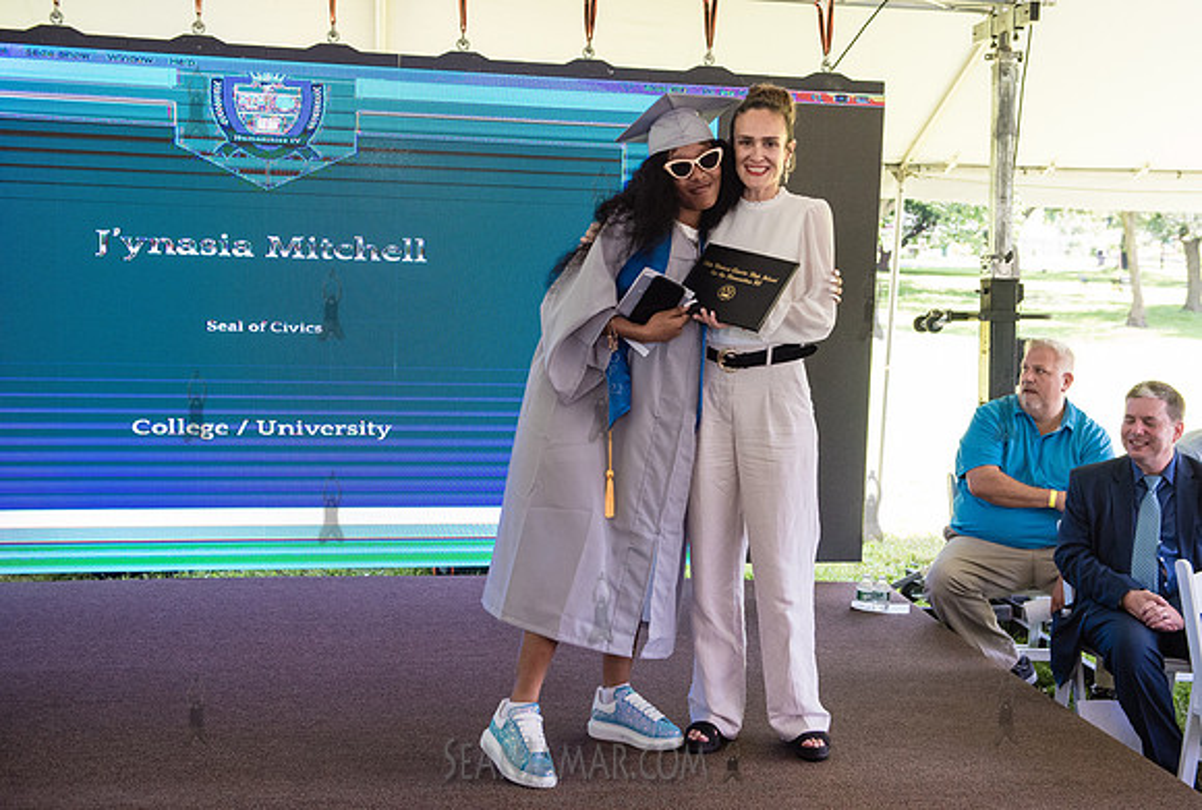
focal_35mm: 42
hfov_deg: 46.0
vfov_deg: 31.9
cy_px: 363
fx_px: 1415
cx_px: 670
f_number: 4
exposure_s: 1/800
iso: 2500
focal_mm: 38
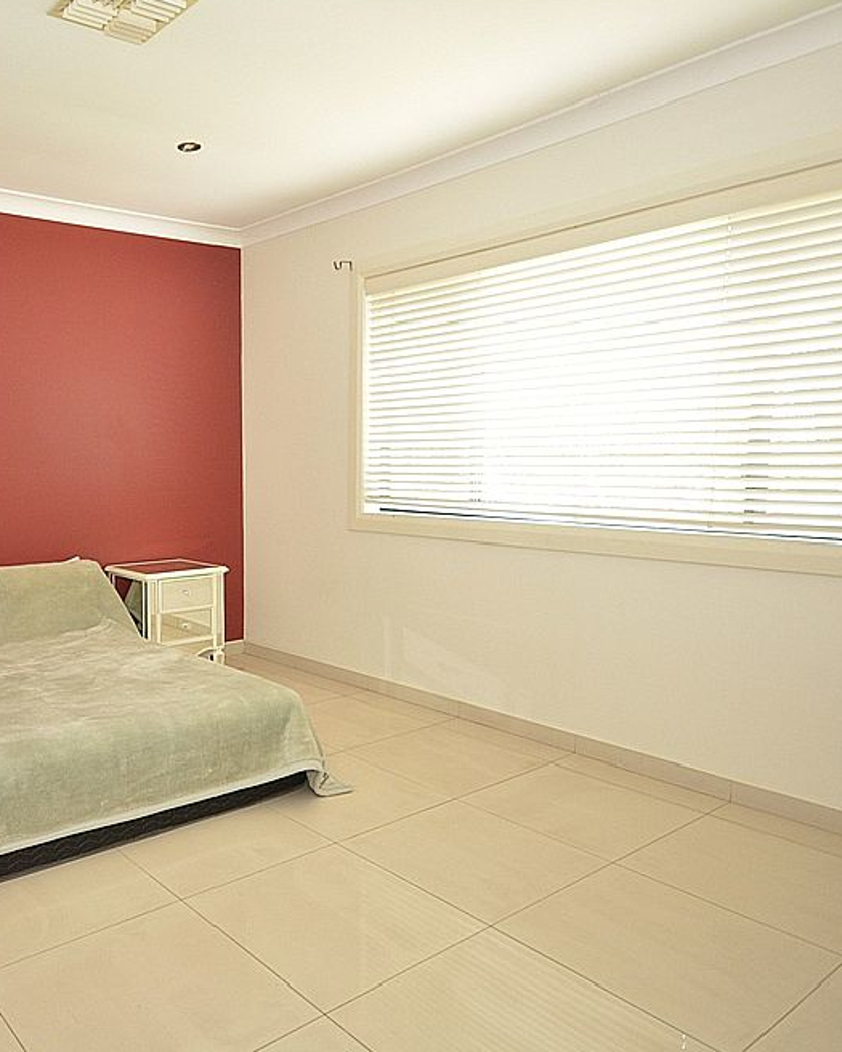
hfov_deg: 59.9
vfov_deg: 75.0
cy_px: 543
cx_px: 215
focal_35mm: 22
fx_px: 685
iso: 220
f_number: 4
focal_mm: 10
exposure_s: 1/60
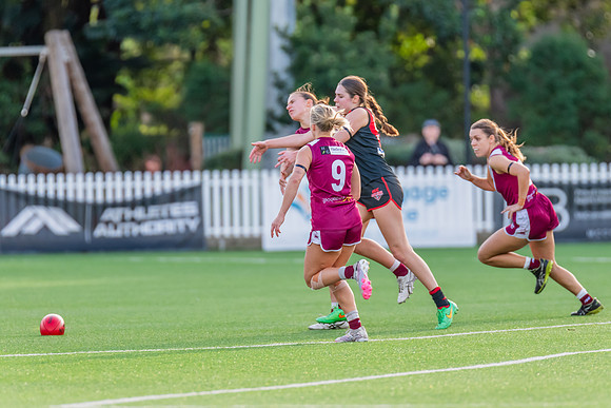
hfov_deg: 4.1
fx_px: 8551
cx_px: 308
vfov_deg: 2.7
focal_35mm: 504
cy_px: 146
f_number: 4
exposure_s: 1/1000
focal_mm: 360
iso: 1100
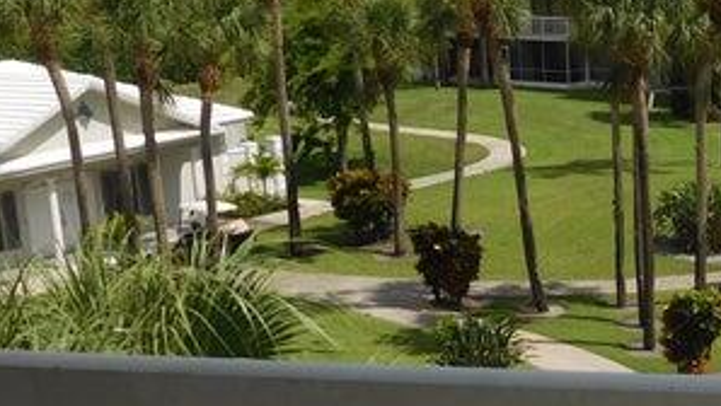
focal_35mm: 78
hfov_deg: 26.6
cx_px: 596
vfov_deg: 15.3
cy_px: 372
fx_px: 1492
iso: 125
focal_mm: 4.5
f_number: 3.4
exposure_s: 1/1250
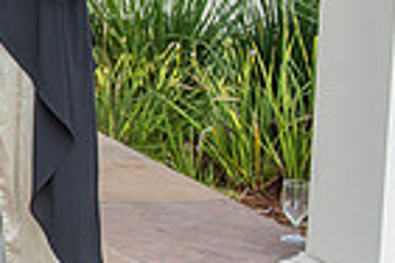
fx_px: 1448
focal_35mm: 132
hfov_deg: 13.6
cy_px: -7
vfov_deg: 10.3
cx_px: -359
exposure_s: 1/200
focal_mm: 32
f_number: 5.6
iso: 400
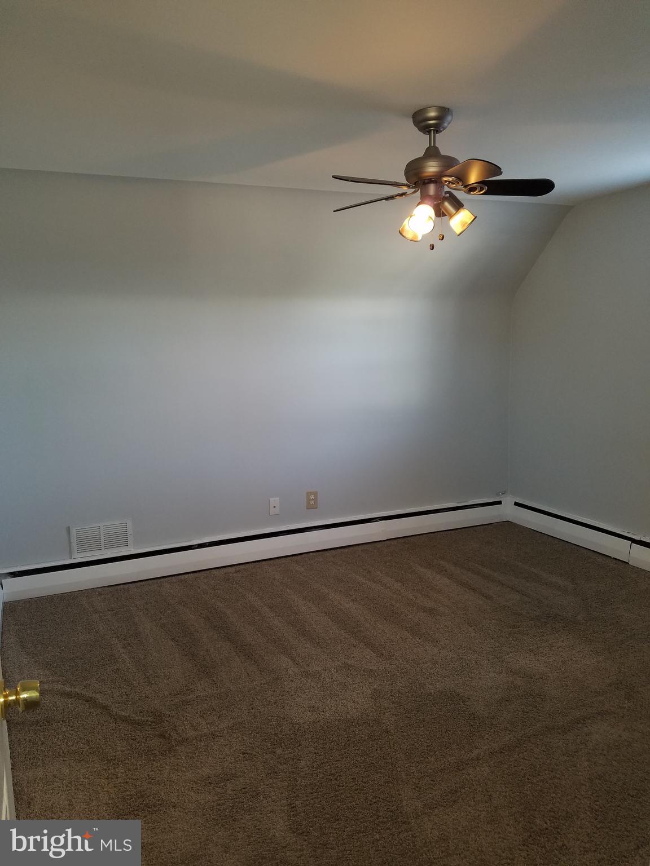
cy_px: 433
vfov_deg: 67.3
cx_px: 325
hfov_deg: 53.1
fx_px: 651
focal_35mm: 26
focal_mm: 4.2
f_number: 1.7
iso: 100
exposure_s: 1/40
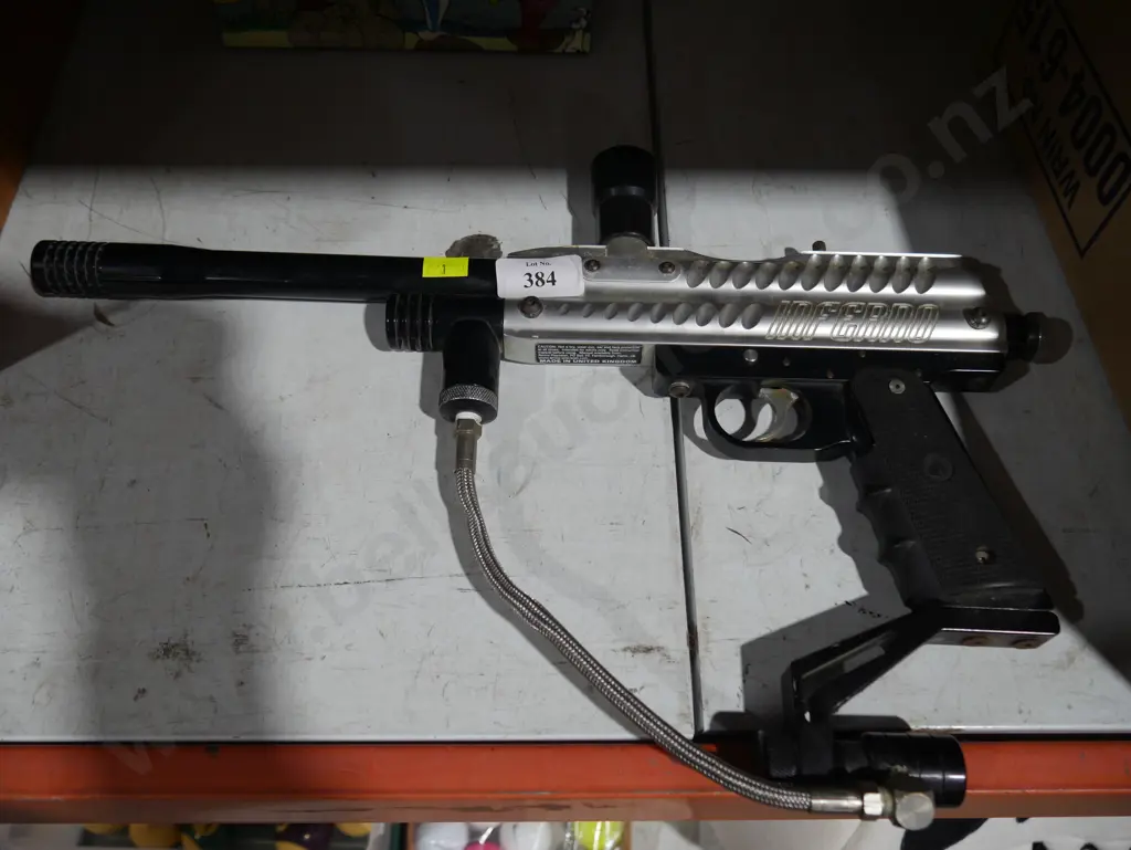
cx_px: 566
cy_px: 425
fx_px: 915
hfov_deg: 63.4
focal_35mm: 28
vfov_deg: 49.8
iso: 200
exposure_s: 1/60
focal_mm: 14
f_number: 3.5
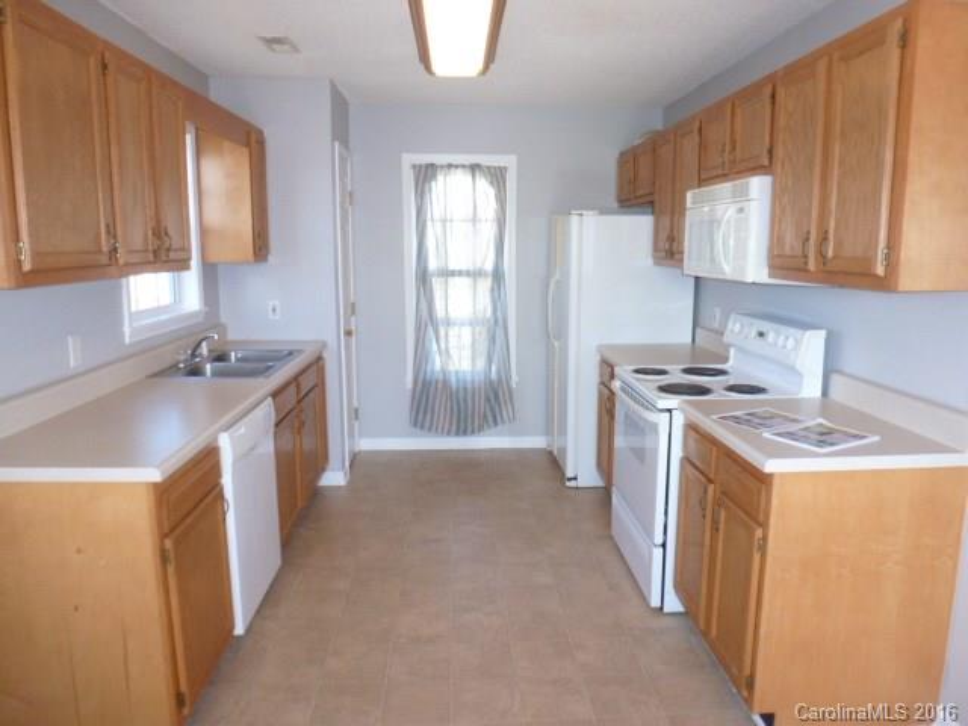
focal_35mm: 24
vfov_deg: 56.8
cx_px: 484
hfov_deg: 71.6
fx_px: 671
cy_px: 363
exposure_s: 1/60
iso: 320
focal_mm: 4.3
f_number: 3.3
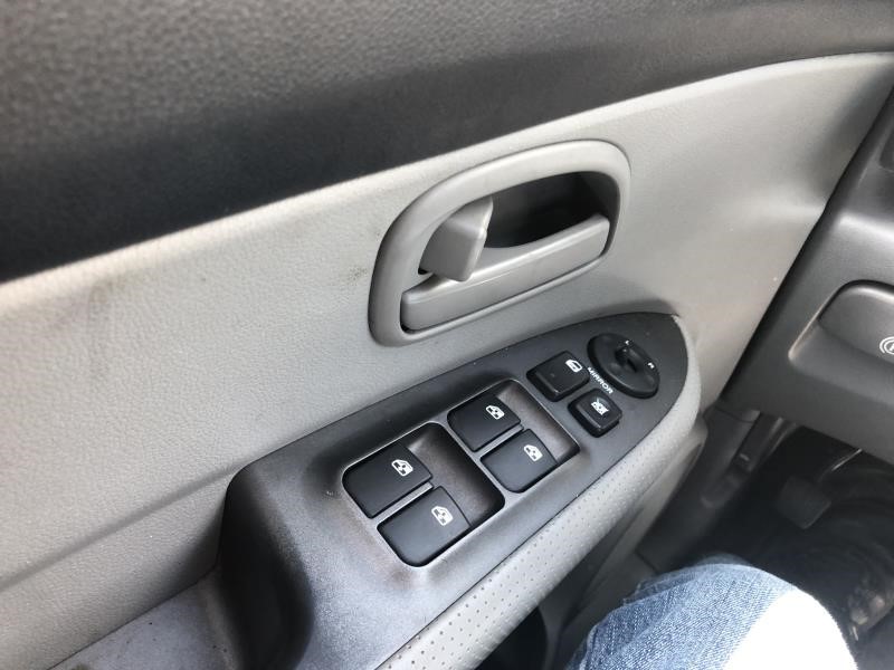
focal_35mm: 28
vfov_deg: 49.7
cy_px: 335
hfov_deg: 63.4
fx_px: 723
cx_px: 447
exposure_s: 1/30
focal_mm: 3.99
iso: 32
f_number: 1.8
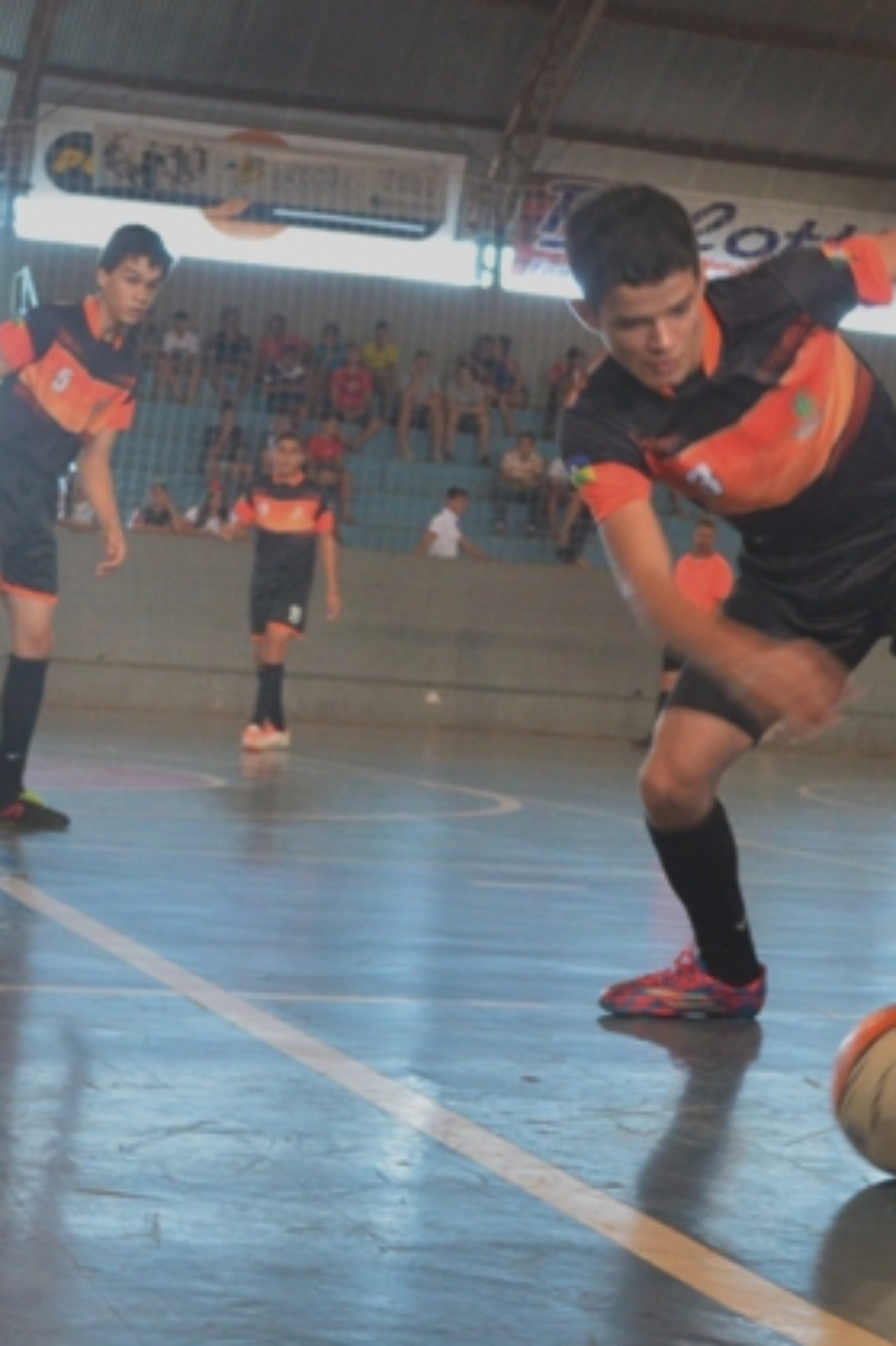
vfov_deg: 36.3
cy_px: 679
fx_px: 2055
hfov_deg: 23.8
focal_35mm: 55
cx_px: 835
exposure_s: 1/100
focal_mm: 24
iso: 2000
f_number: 4
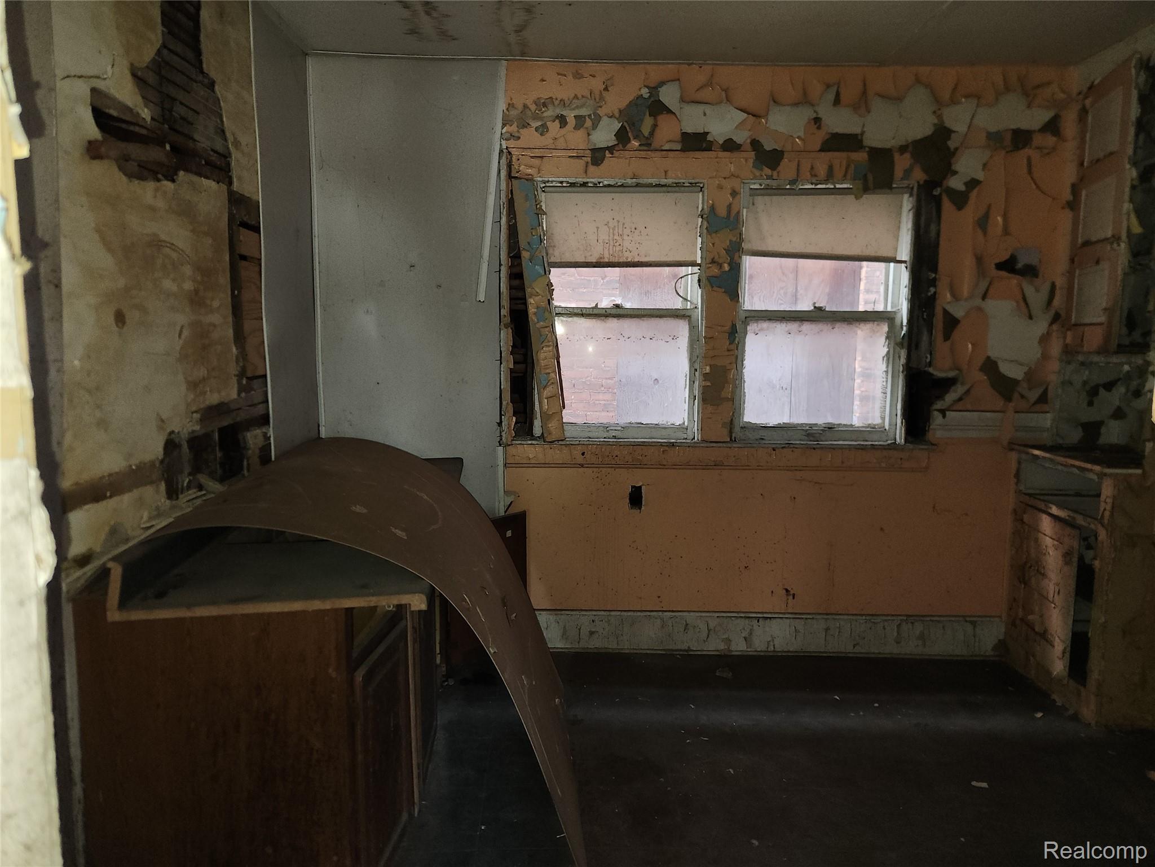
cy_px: 434
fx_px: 767
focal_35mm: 23
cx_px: 578
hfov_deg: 73.9
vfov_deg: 58.9
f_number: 1.8
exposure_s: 1/15
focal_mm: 5.4
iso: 125
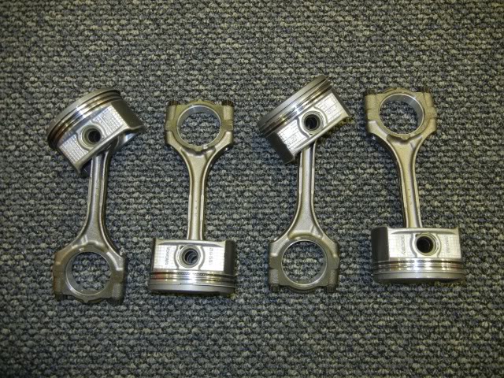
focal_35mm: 30
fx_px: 437
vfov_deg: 46.8
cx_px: 252
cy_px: 189
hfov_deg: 60.0
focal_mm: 5.4
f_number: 3.5
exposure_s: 1/30
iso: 200
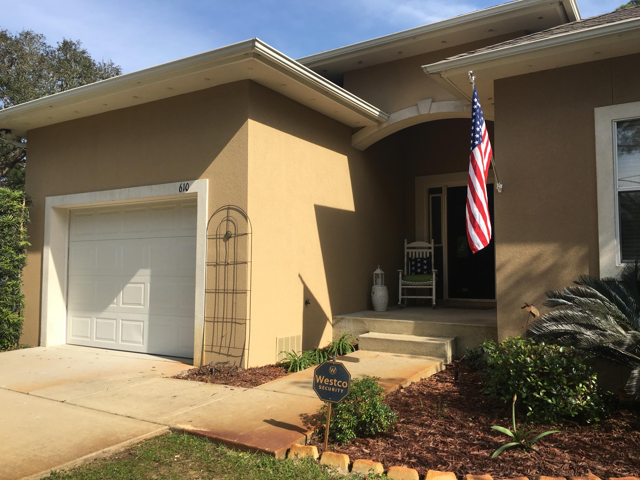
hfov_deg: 61.7
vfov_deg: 48.2
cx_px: 320
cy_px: 240
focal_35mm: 29
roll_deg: -0.2
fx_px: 536
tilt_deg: +4.4
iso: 25
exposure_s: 1/1282
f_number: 2.2
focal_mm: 4.15
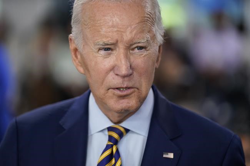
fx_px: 1097
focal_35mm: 158
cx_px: 125
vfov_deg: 8.7
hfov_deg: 13.0
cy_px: 83
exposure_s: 1/400
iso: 2000
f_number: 2.8
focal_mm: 158
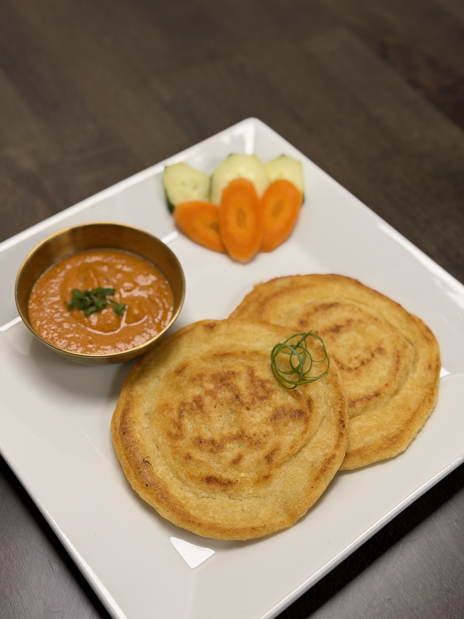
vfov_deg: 39.7
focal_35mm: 48
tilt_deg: -52.7
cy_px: 310
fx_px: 858
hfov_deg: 30.3
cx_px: 232
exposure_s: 1/89
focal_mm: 6.76
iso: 100
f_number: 1.78
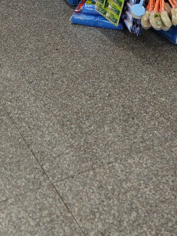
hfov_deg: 19.5
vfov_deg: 22.1
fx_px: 511
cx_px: 49
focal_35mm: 75
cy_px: -104
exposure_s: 1/100
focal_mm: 8.7
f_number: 1.9
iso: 250
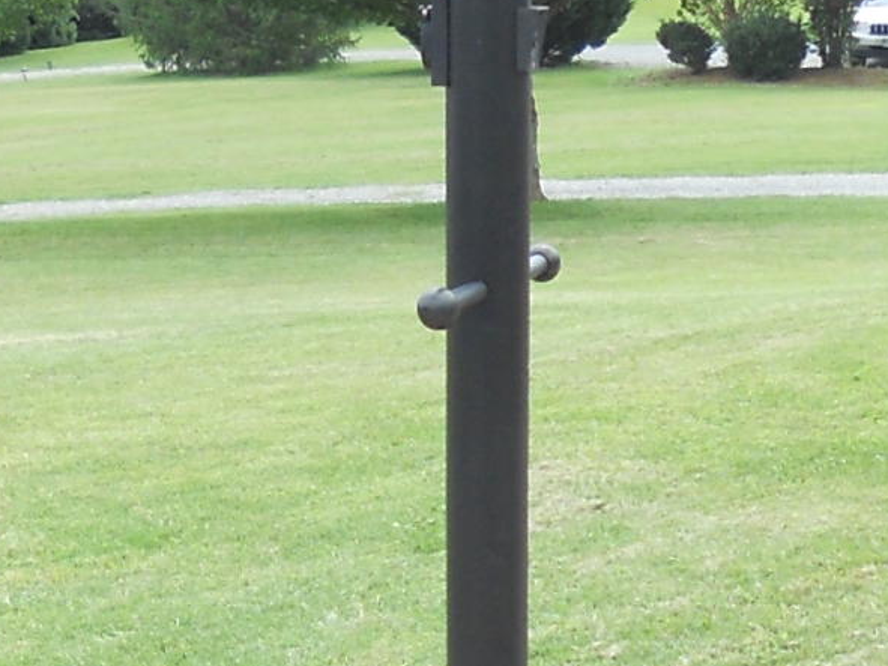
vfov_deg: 10.7
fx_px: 3514
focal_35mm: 137
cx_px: 481
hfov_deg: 14.4
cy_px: 672
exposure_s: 1/320
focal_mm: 4.9
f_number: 3.2
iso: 80
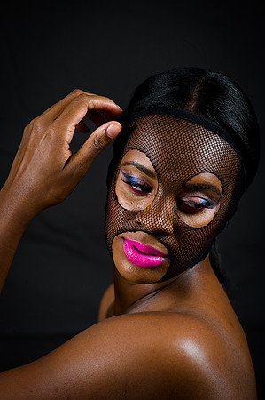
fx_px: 2213
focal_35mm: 200
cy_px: 200
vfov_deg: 10.3
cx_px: 132
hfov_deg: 6.9
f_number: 5.6
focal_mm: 200
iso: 200
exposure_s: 1/125
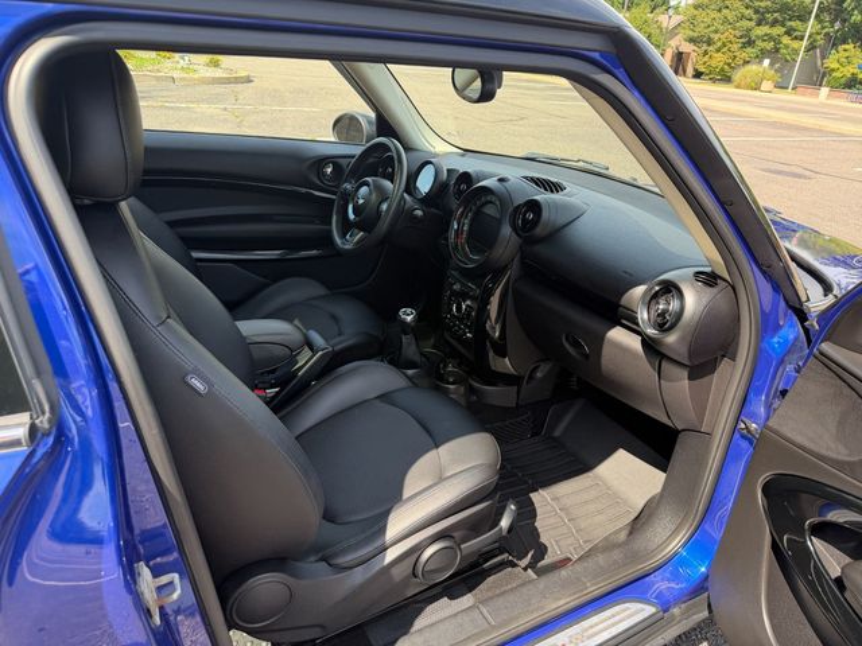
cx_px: 431
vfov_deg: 56.8
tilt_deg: -23.9
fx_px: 598
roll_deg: -5.8
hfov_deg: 71.6
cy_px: 323
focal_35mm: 24
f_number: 1.78
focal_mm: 6.76
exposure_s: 1/689
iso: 100
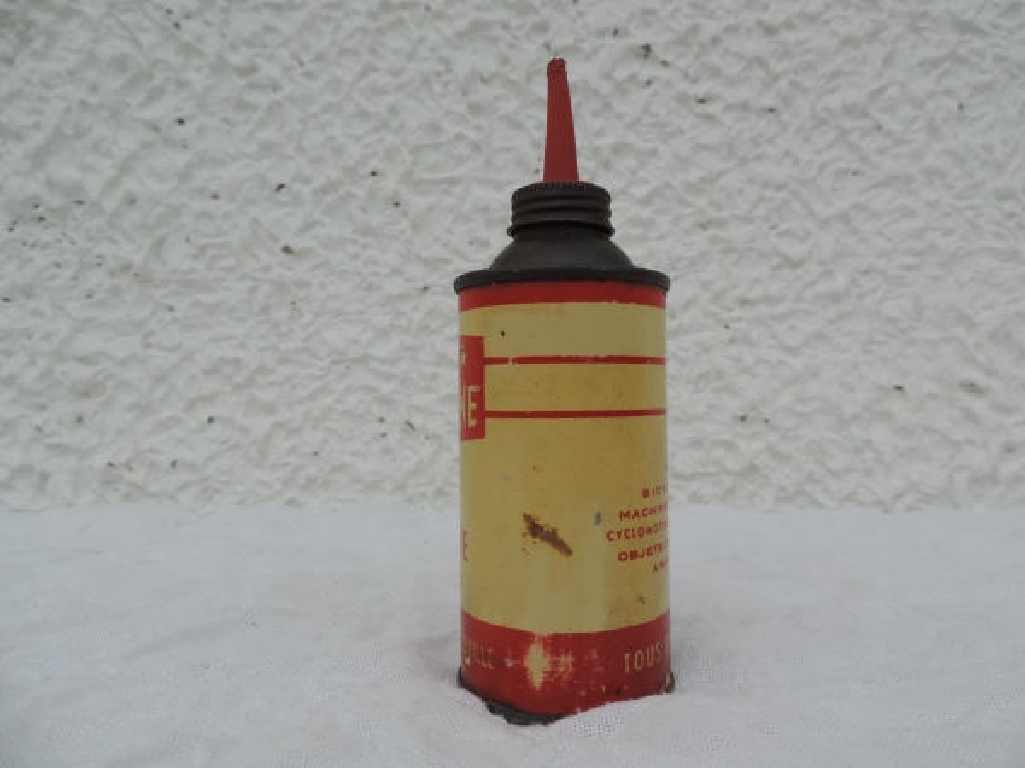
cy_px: 384
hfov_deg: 71.6
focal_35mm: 24
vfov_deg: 56.8
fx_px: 711
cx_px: 512
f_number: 3
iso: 80
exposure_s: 1/1250
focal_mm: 4.3
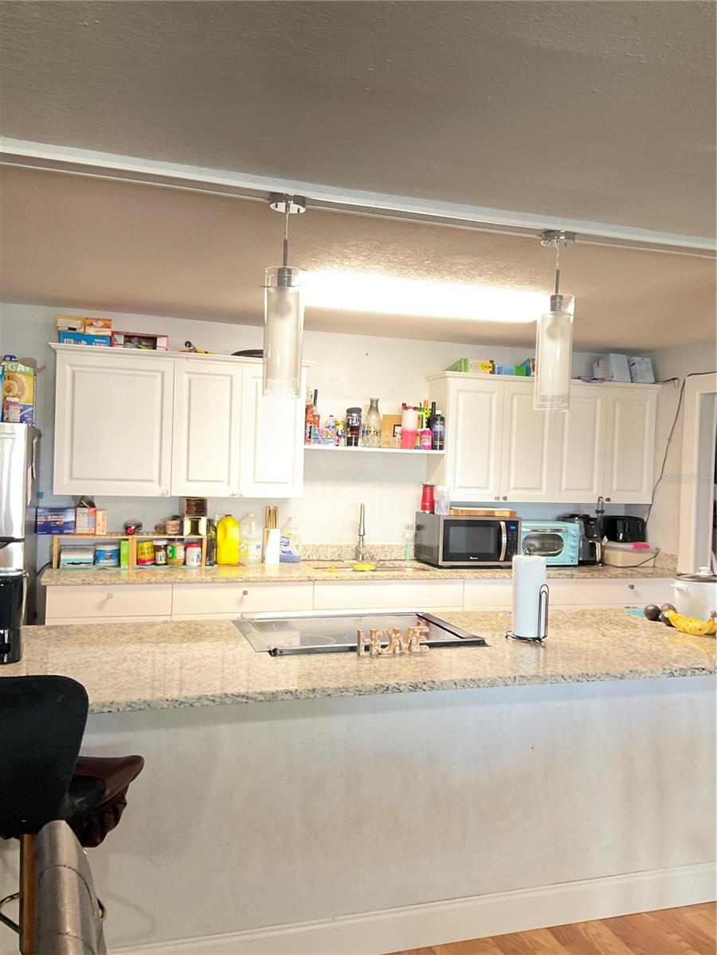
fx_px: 801
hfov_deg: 48.2
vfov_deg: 61.7
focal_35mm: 29
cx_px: 358
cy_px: 478
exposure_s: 1/30
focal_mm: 3
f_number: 1.8
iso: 320
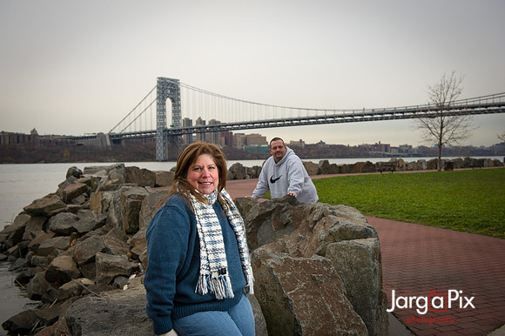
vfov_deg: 33.4
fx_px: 561
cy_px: 168
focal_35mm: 40
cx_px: 252
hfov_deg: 48.5
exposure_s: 1/200
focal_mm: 40
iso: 100
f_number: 5.6
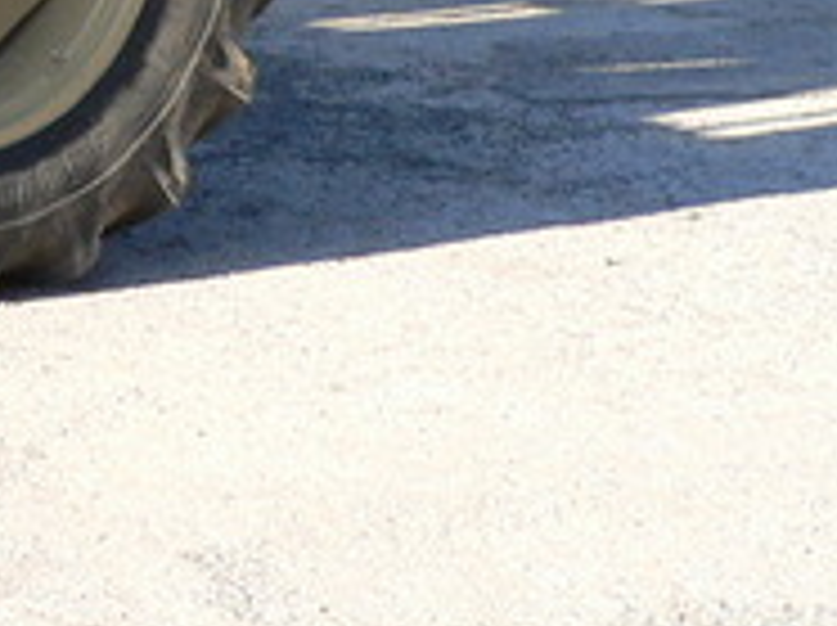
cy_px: -491
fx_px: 3743
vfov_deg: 9.1
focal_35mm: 155
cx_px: -783
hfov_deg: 11.6
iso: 80
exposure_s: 1/160
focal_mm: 6
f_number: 4
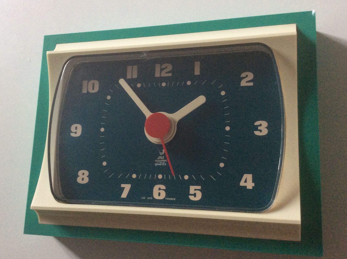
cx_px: 160
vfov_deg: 35.8
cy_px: 119
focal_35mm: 40
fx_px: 400
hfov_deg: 46.8
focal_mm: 3.3
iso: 200
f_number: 2.4
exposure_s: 1/25
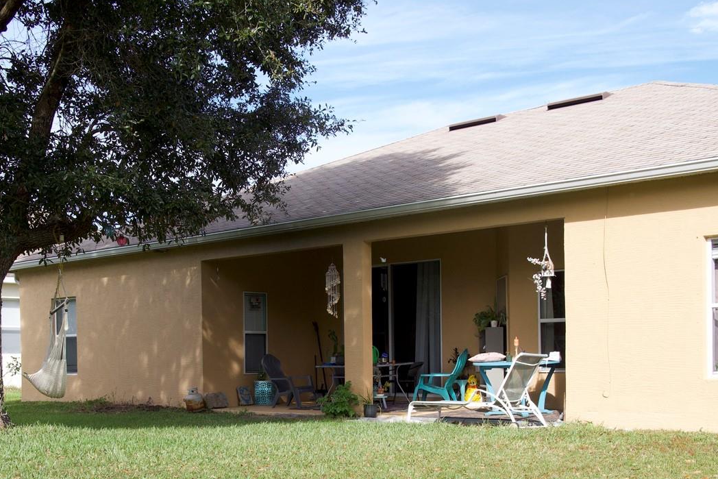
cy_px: 384
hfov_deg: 36.9
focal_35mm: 54
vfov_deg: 24.7
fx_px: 1077
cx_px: 335
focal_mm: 17
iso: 200
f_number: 6.3
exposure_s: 1/250
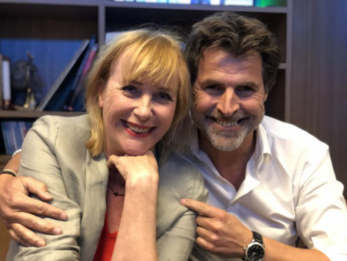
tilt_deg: -1.0
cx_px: 174
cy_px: 130
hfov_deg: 36.8
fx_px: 522
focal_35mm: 52
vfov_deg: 28.1
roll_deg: -0.1
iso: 200
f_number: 2.4
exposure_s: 1/8
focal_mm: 6
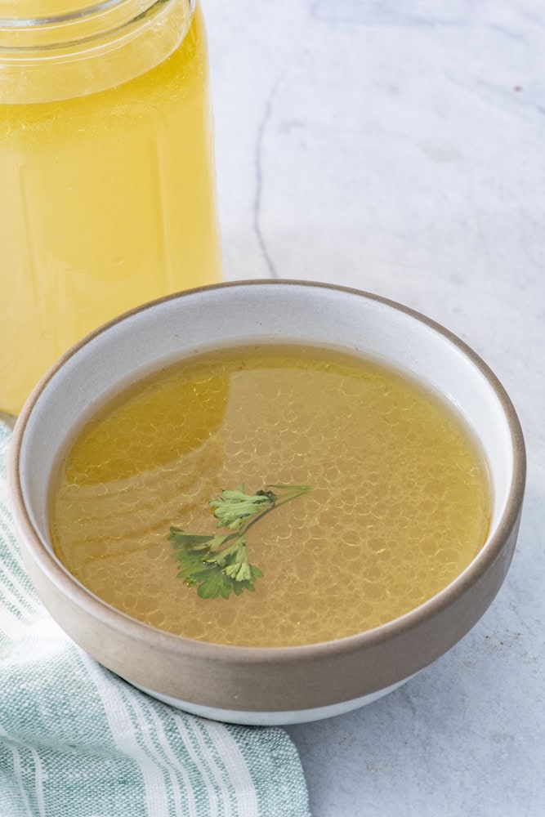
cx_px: 272
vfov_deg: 19.5
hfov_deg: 13.0
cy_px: 408
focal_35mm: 105
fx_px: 2383
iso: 500
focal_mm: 105
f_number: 14
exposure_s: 1/200
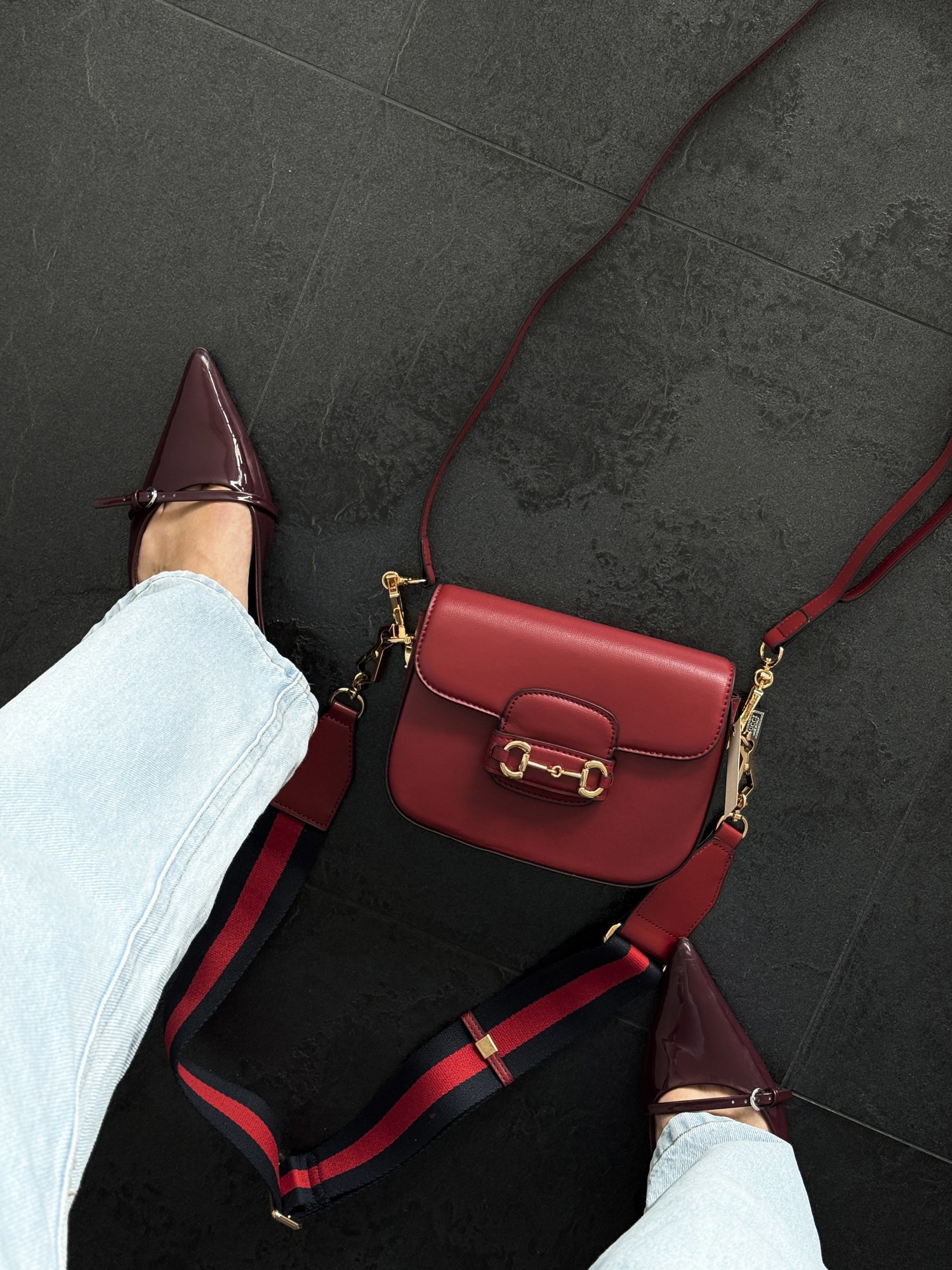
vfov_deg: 39.7
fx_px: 1760
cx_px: 476
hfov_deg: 30.3
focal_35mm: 48
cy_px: 635
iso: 200
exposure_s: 1/146
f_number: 1.78
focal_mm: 6.76
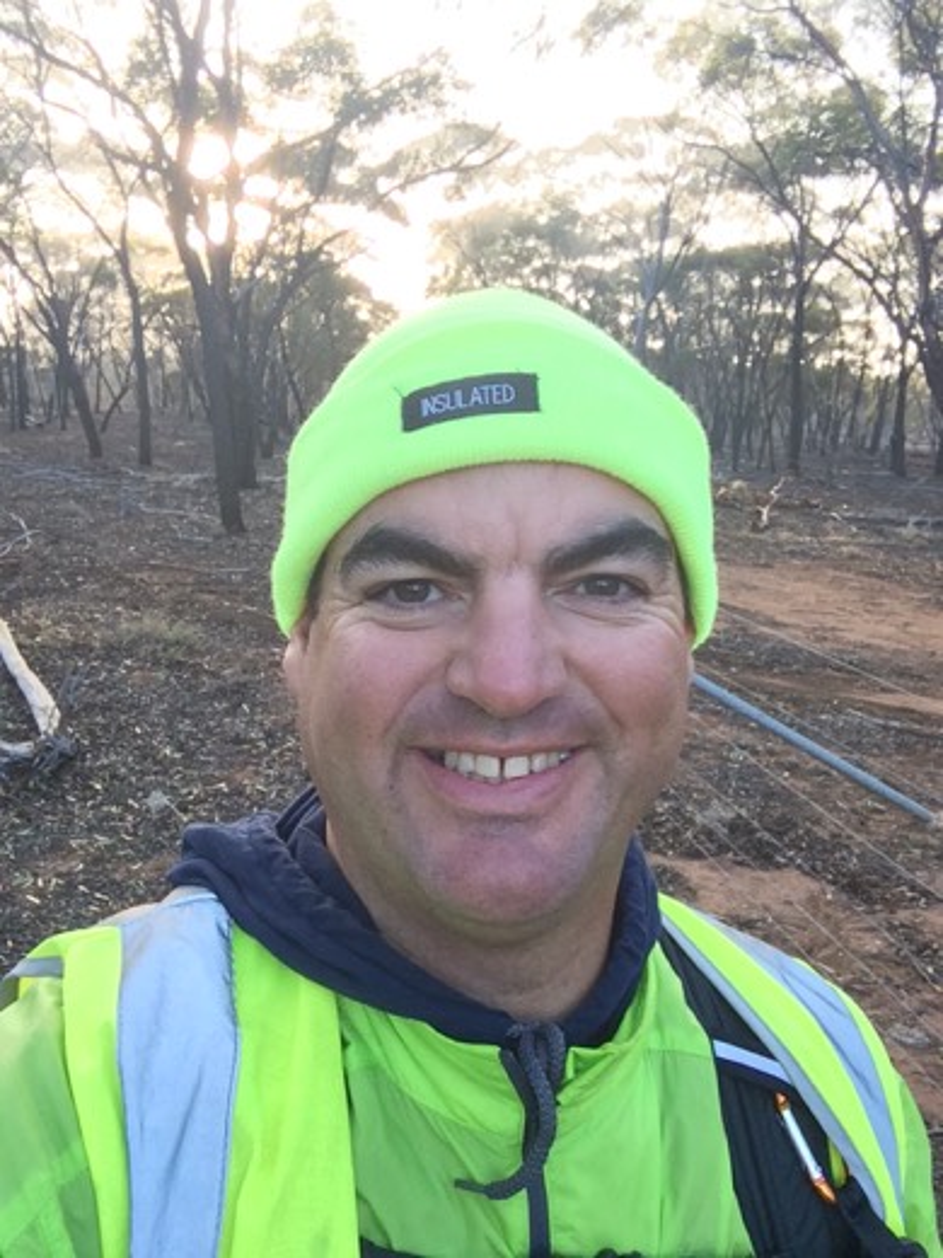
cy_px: 629
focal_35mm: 31
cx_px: 472
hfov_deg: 45.4
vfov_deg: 58.4
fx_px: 1126
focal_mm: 2.15
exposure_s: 1/120
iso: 64
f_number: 2.4
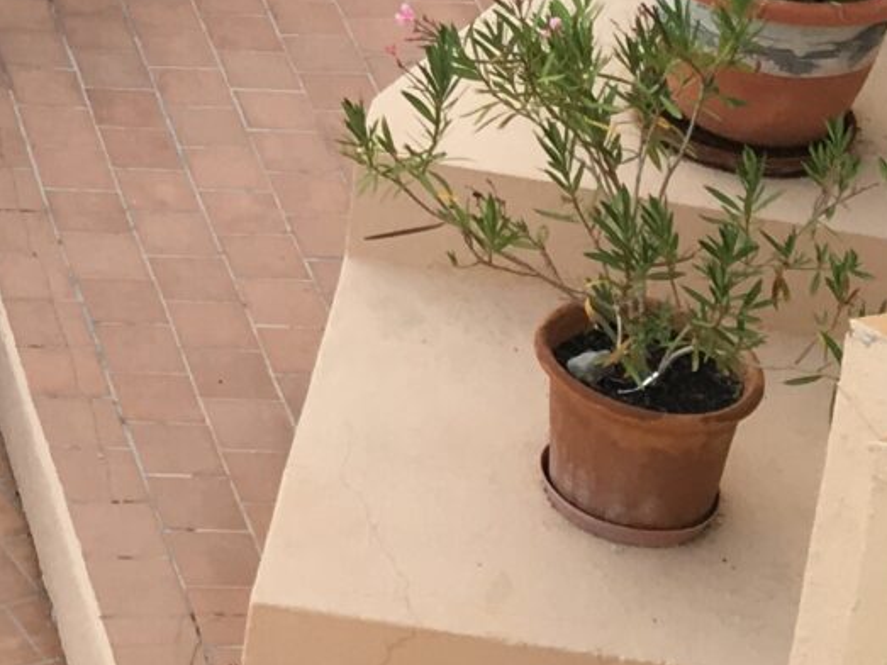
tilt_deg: -24.2
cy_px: -416
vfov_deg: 10.0
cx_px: -746
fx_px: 3638
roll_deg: +0.0
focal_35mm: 142
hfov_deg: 12.6
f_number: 2.2
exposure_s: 1/100
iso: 25
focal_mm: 4.15
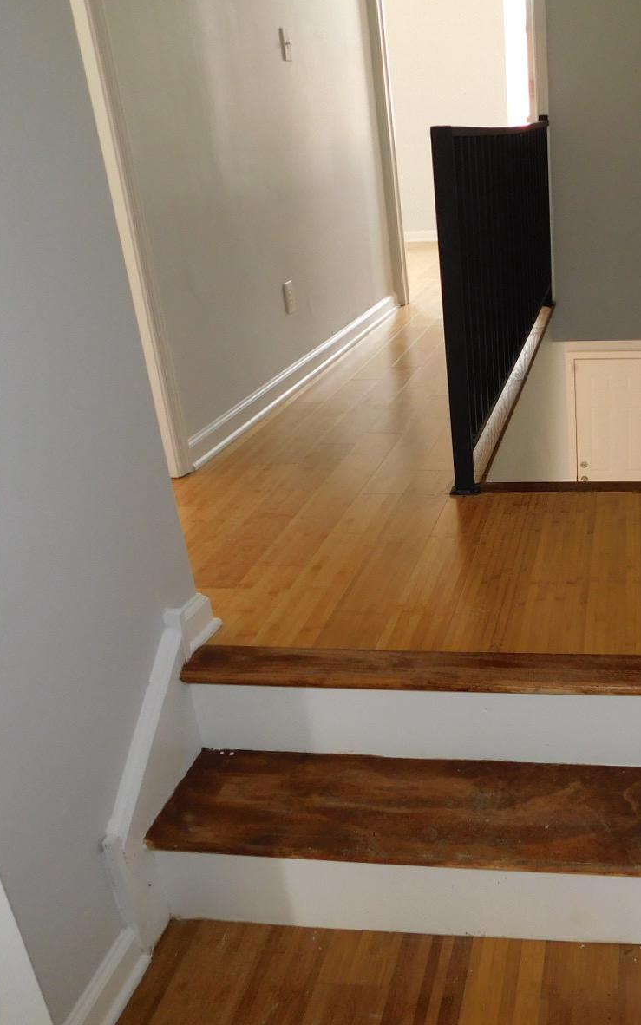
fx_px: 922
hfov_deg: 36.9
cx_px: 521
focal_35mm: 33
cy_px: 512
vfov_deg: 58.1
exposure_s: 1/30
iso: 200
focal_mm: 4
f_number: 3
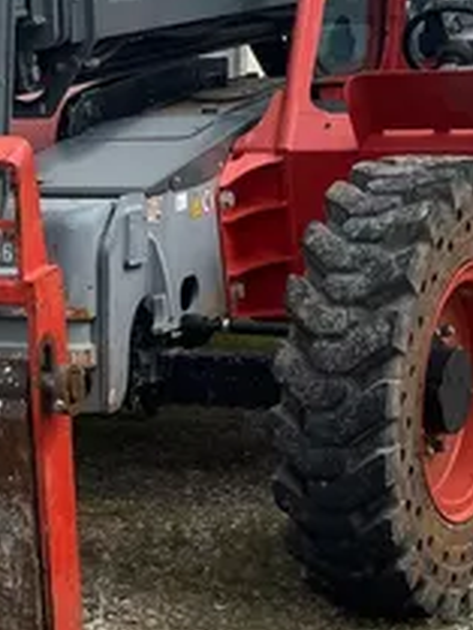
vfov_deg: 21.4
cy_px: 433
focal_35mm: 91
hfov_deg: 16.0
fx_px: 1656
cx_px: 6
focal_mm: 5.1
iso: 50
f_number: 1.6
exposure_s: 1/3215
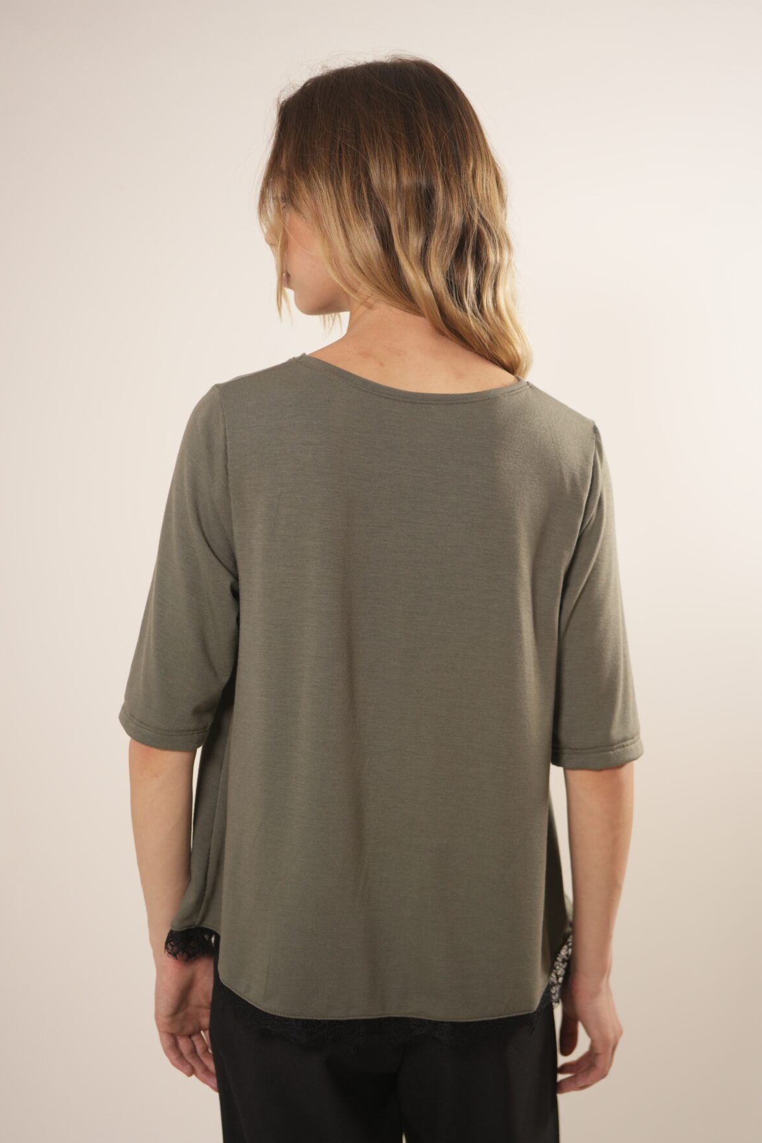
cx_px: 384
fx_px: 1620
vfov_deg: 38.9
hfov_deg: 26.5
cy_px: 569
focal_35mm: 51
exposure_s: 1/100
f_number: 3.2
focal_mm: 50
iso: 640
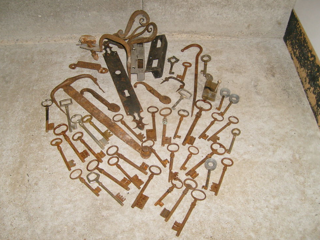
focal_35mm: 36
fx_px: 333
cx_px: 157
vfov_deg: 39.7
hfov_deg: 51.4
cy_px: 119
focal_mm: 5.8
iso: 100
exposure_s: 1/45
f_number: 2.8
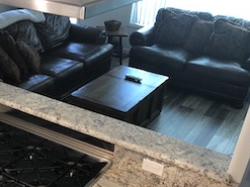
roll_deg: -1.6
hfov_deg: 36.7
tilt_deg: -32.4
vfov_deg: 27.7
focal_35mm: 51
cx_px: 64
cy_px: 160
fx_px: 368
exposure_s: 1/31
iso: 125
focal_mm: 4
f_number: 1.8
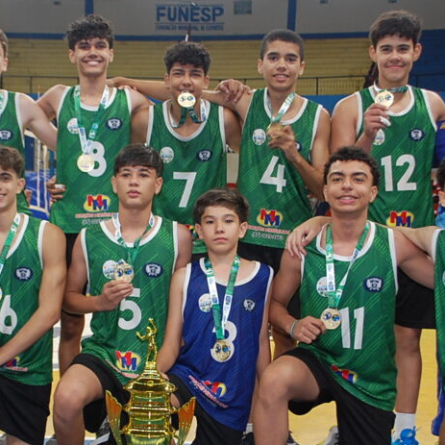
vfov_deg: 27.5
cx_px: 156
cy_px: 297
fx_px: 902
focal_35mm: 62
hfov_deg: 27.6
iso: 400
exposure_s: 1/60
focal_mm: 22
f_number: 4
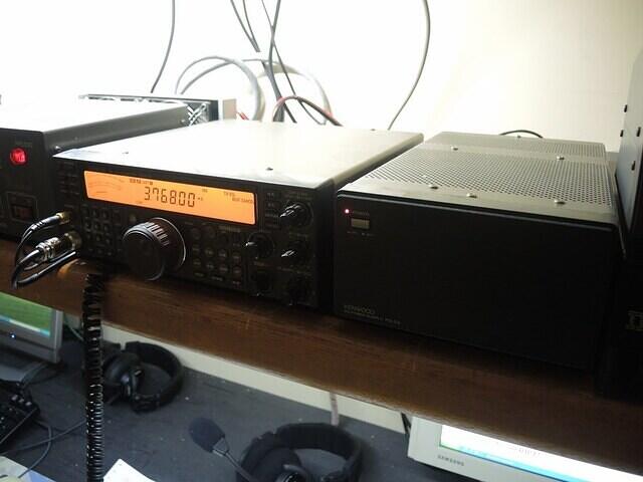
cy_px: 241
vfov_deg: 49.7
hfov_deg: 63.4
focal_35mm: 28
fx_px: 520
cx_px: 322
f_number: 2
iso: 400
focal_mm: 6
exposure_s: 1/25
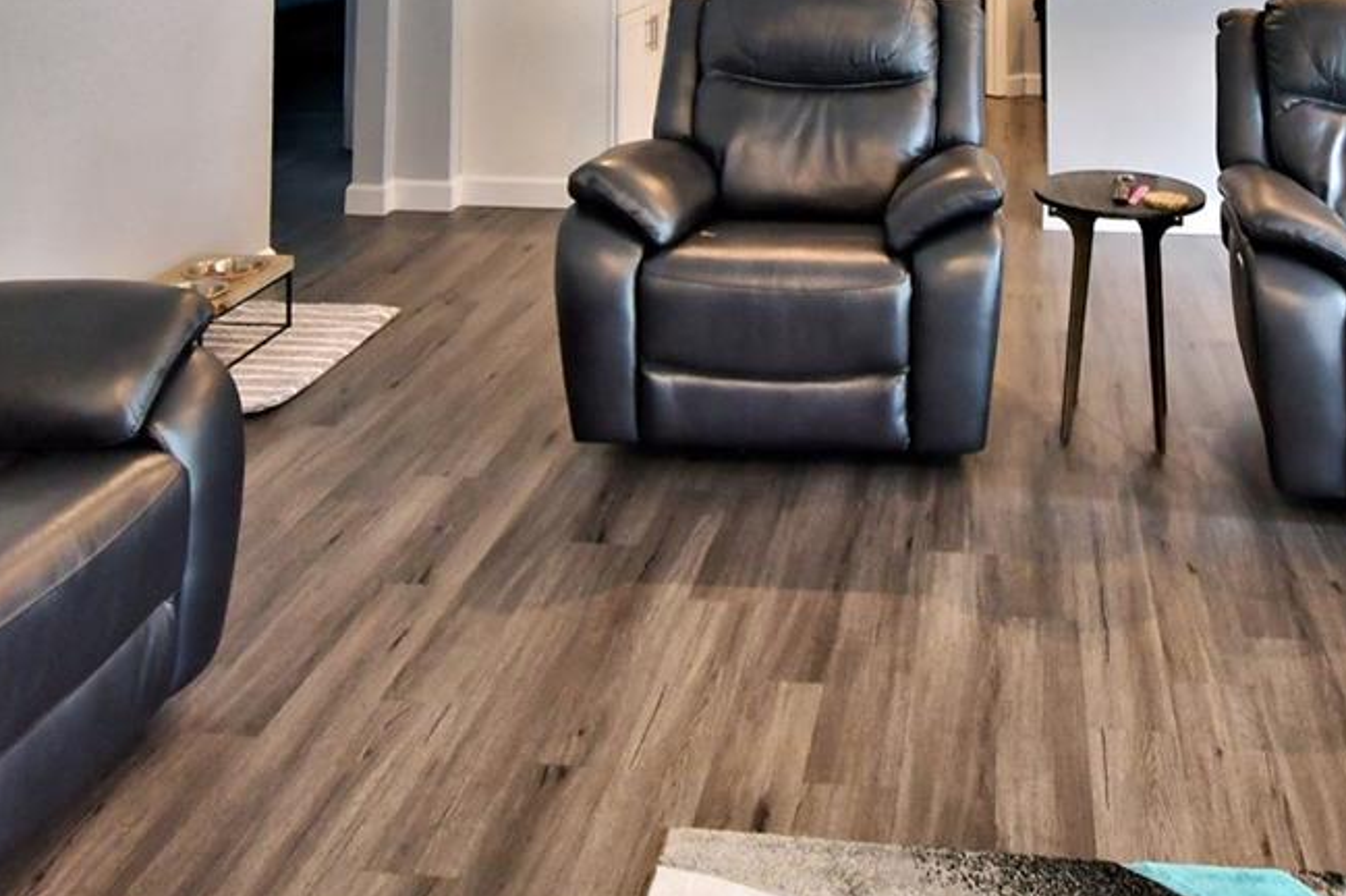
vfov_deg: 30.2
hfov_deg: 50.8
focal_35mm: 37
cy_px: -199
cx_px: 910
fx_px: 1383
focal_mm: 10
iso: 500
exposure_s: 1/30
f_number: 4.5
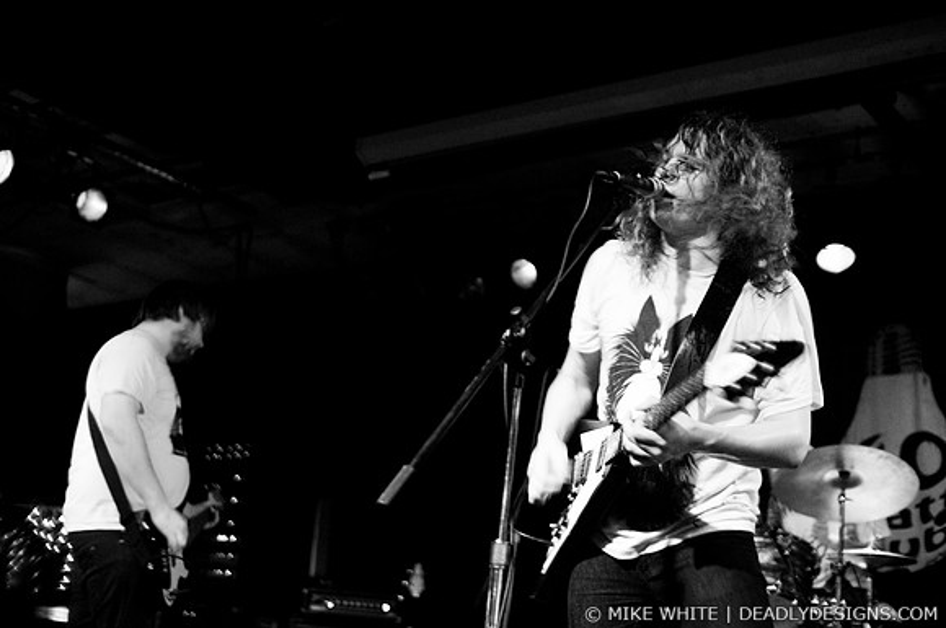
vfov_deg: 29.8
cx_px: 473
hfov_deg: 43.7
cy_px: 314
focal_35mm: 45
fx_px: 1181
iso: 1000
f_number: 1.4
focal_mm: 30
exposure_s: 1/50
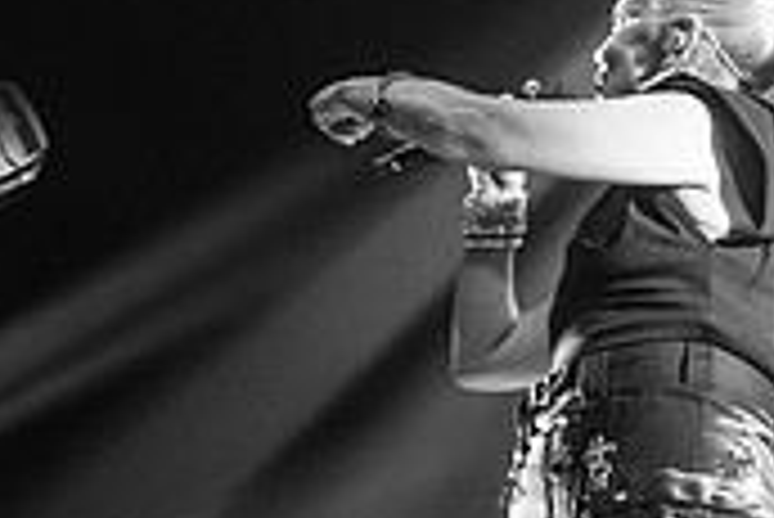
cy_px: 300
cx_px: -147
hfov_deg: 22.1
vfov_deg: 16.1
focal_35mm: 85
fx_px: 1829
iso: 2500
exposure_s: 1/250
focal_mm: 24
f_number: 3.2
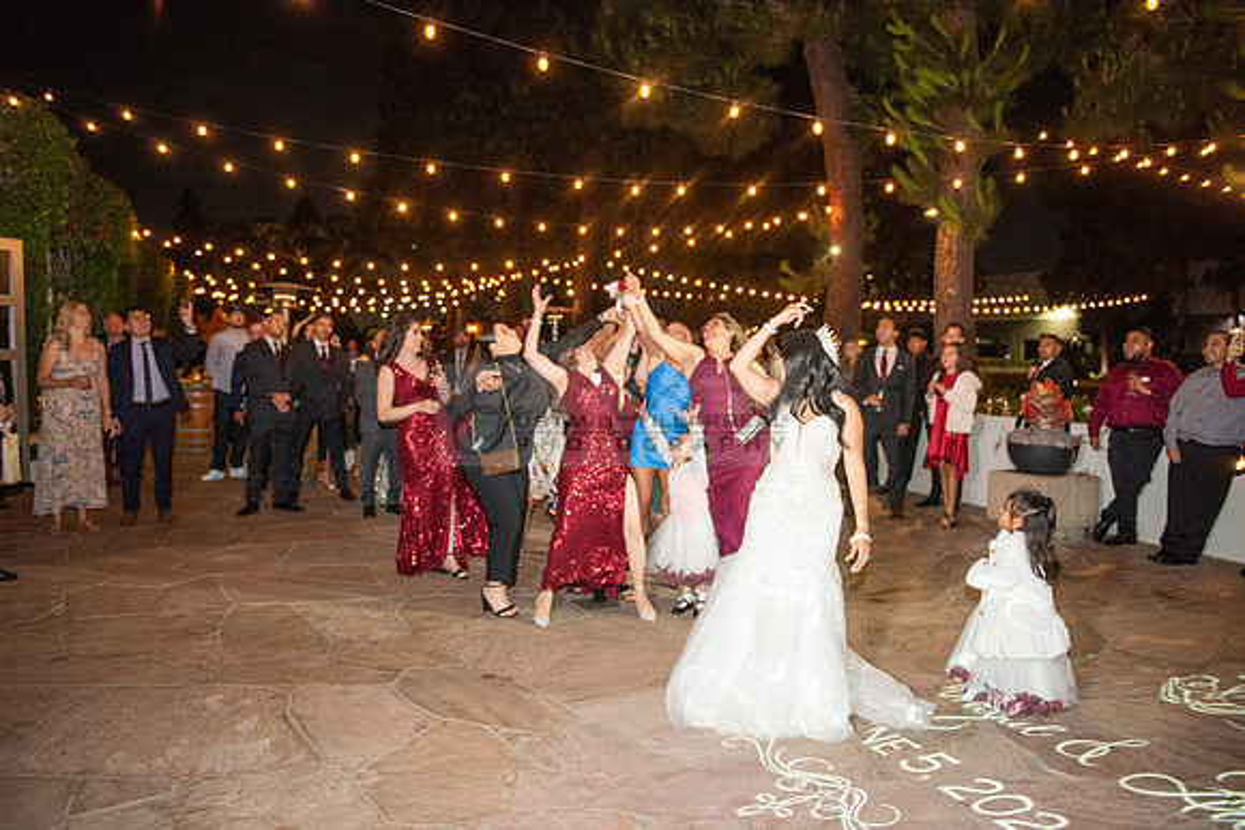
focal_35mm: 27
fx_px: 934
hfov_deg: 67.4
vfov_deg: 48.0
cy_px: 415
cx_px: 622
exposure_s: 1/125
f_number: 2.8
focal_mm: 27
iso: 1250
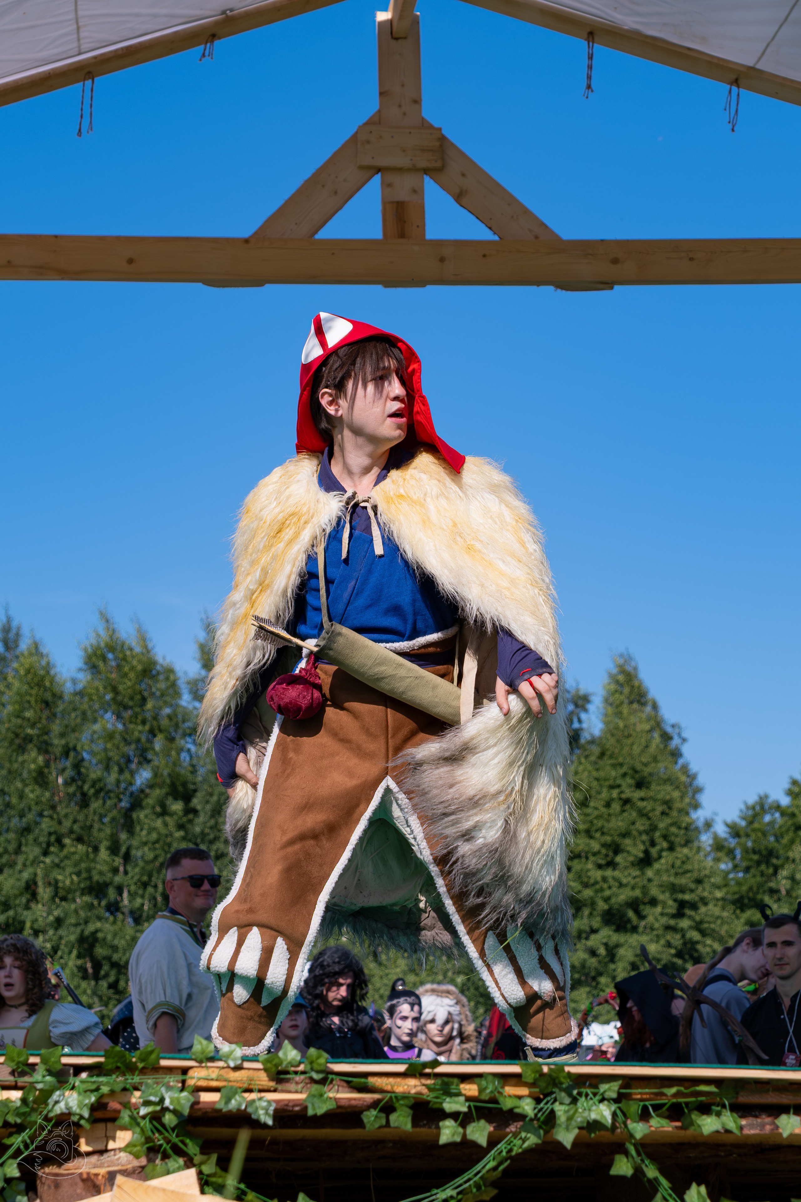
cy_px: 601
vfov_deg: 21.9
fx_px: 3104
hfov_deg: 14.7
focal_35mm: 93
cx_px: 502
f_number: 4
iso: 160
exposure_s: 1/1600
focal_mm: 41.4
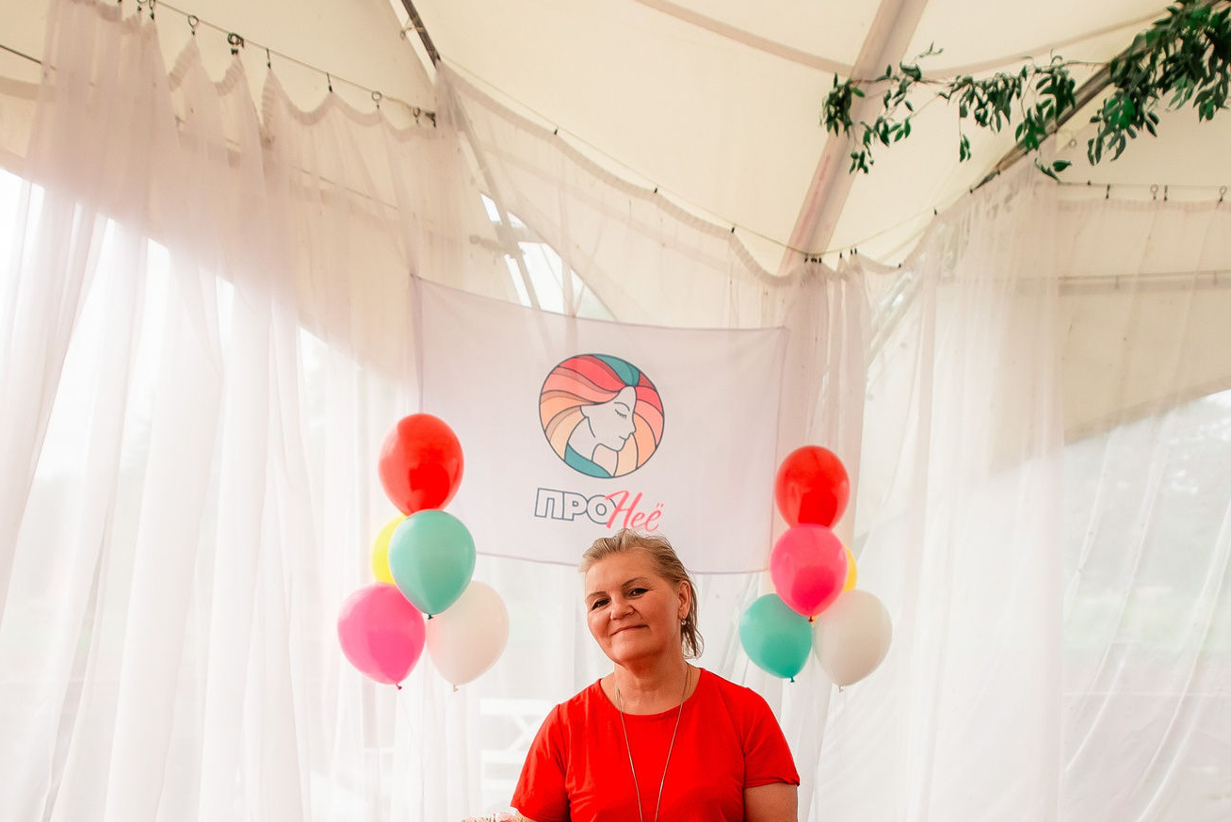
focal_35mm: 47
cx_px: 635
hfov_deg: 41.9
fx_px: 1608
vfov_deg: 28.0
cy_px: 678
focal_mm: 24
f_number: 3.5
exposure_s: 1/800
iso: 250
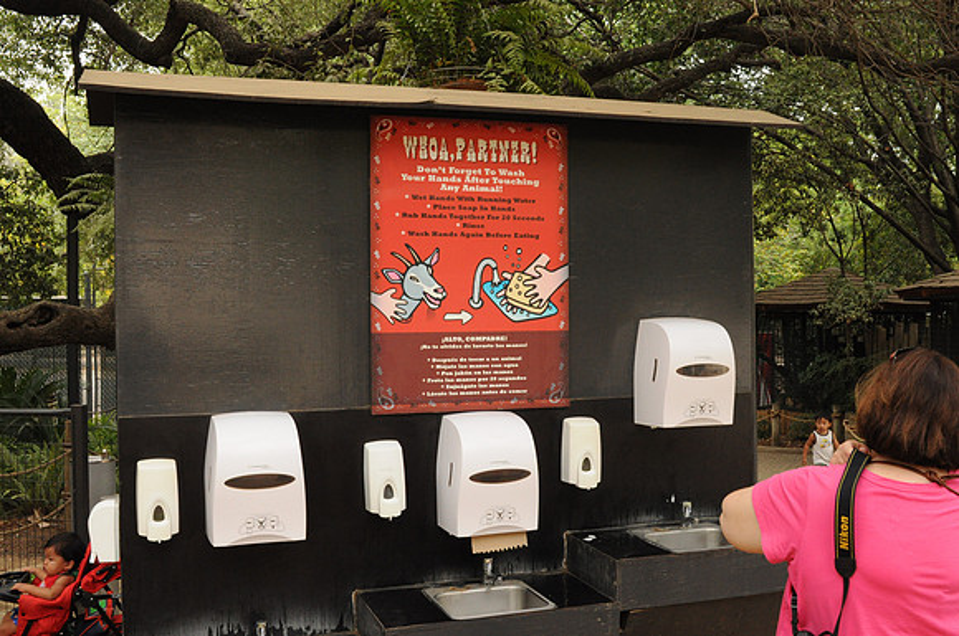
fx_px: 958
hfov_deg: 53.2
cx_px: 480
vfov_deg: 36.8
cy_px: 318
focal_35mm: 36
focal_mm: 24
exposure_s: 1/200
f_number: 13
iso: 1600
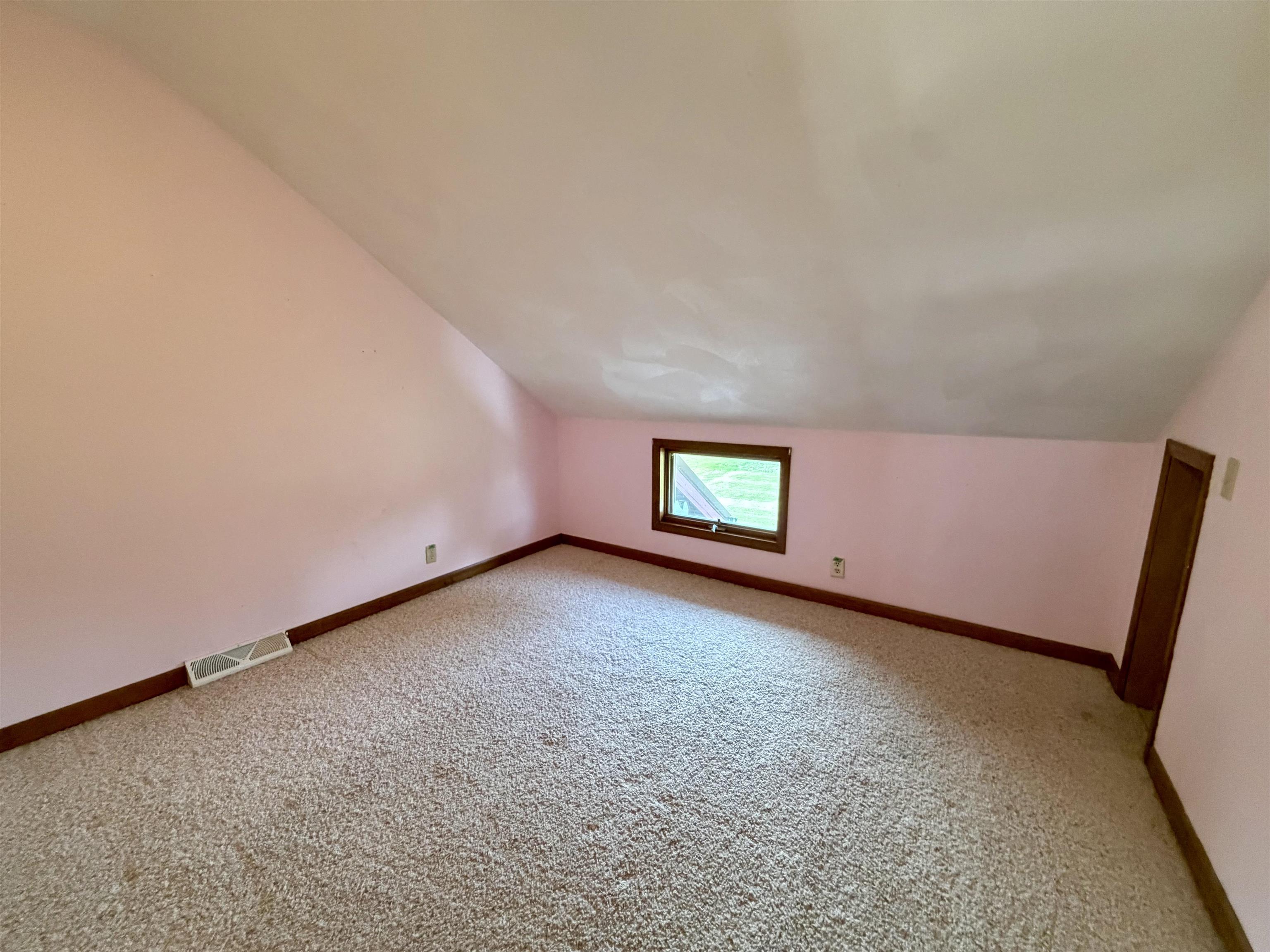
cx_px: 635
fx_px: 514
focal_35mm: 14
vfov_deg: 85.7
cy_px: 476
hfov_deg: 102.1
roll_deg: +0.5
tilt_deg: -10.1
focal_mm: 2.22
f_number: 2.2
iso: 640
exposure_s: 1/60
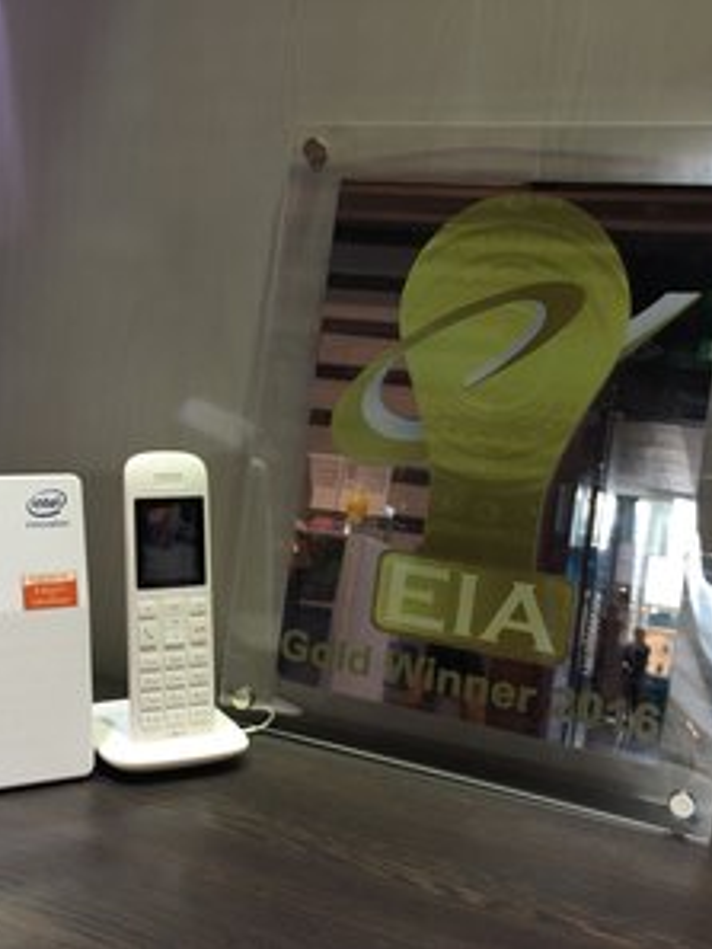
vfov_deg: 47.8
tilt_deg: -10.5
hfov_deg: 36.2
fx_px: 1069
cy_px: 473
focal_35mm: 39
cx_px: 204
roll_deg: -3.6
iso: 40
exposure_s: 1/50
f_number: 2.2
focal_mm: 4.15
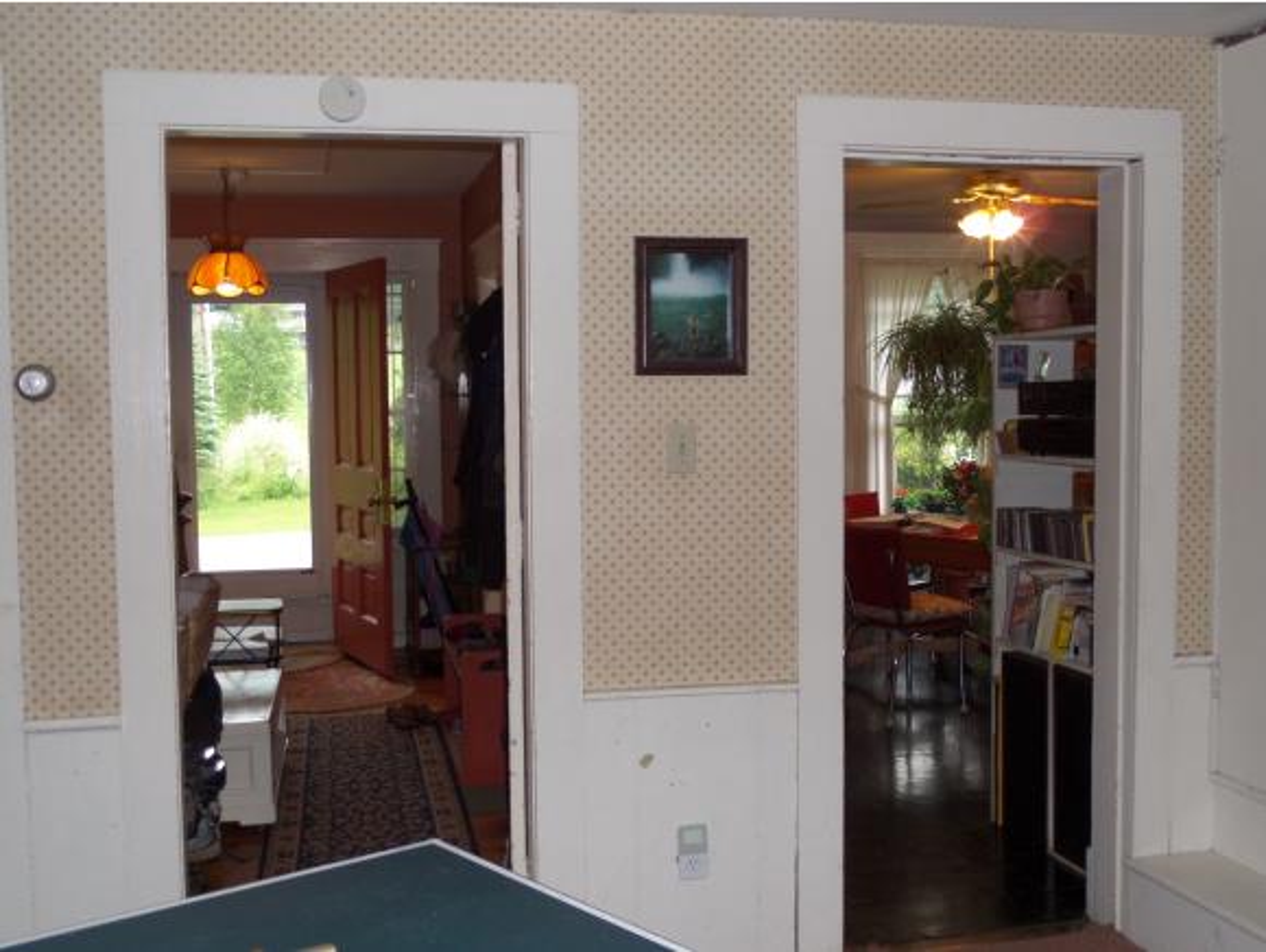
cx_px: 633
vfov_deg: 35.2
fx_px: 1501
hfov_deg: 45.7
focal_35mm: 41
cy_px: 476
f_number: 3.6
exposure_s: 1/45
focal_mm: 6.8
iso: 240
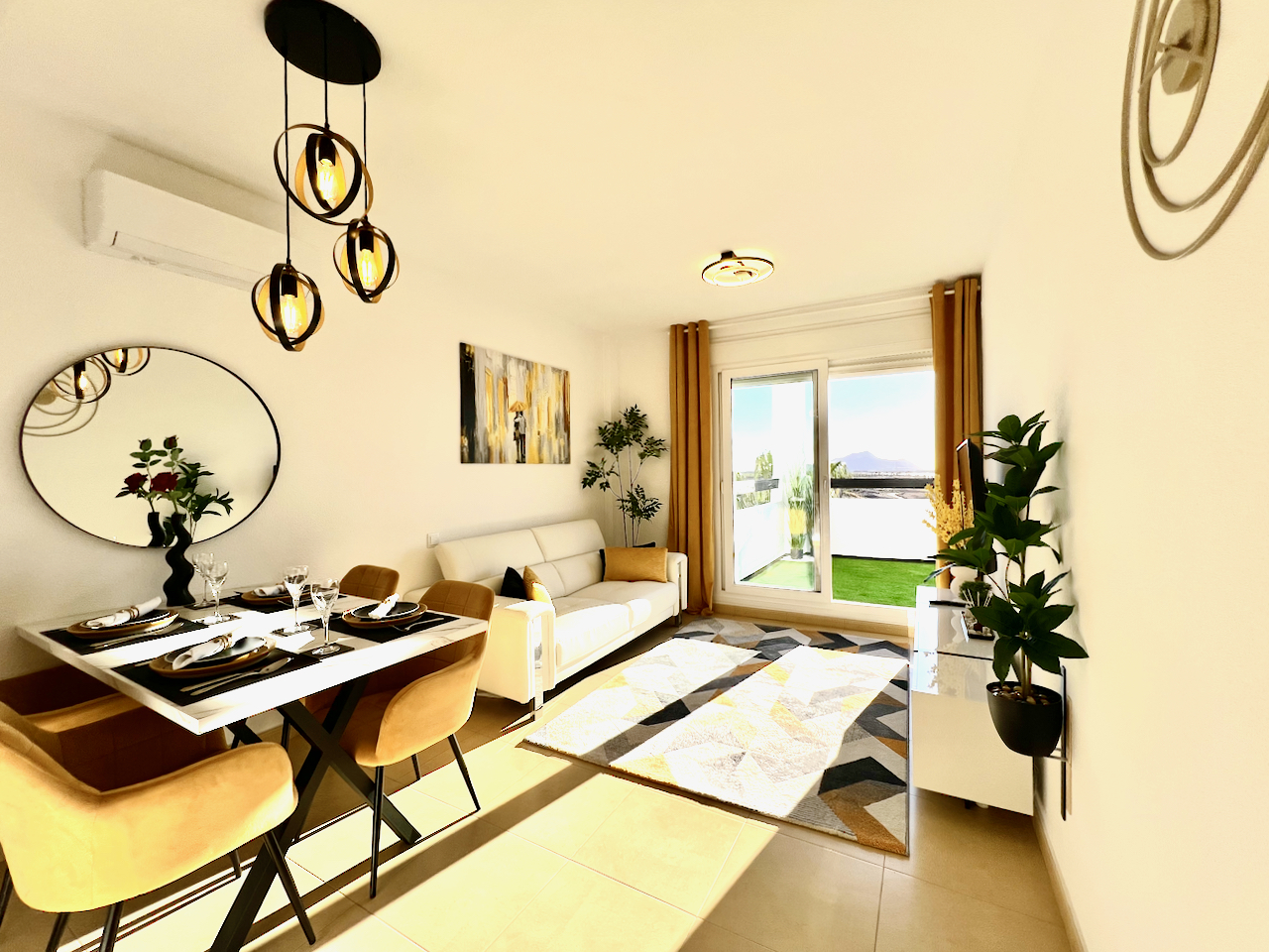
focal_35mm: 13
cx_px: 634
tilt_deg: -0.5
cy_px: 476
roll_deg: +0.6
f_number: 1.8
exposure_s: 1/1096
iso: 32
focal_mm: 1.57
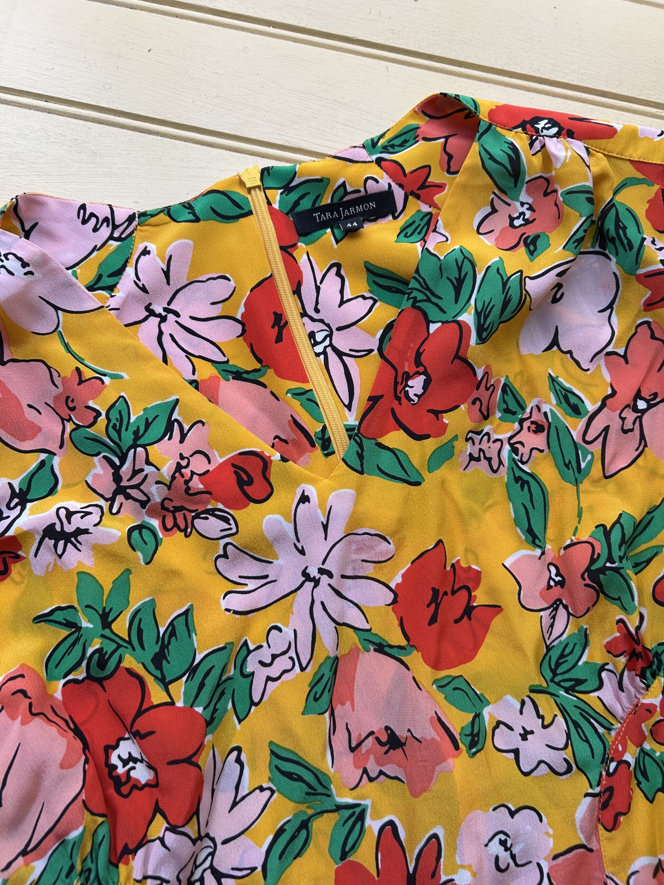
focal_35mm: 26
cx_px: 332
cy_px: 442
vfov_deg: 67.3
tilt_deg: -81.1
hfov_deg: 53.1
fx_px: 665
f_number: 1.5
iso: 64
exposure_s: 1/121
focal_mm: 5.7
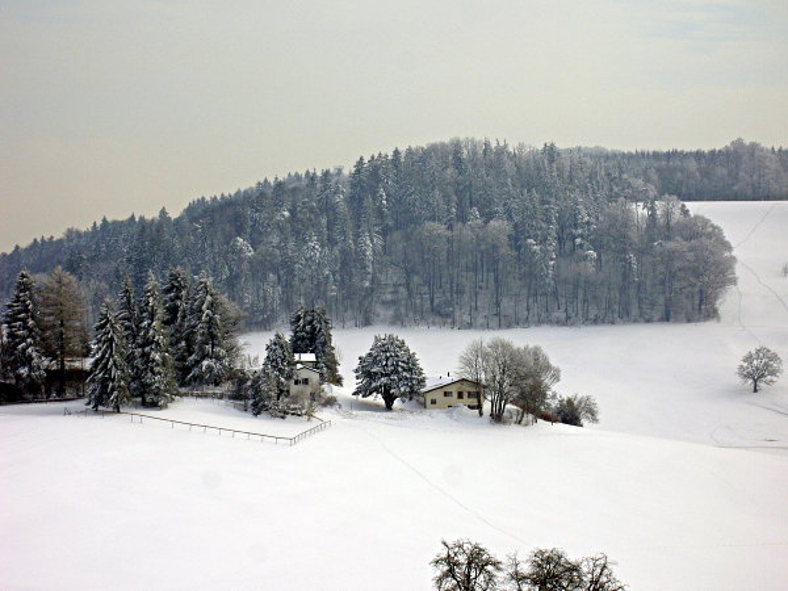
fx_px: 2322
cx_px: 394
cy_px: 296
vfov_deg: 14.5
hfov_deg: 19.3
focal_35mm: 102
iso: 50
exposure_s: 1/320
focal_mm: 16.8
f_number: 8.3
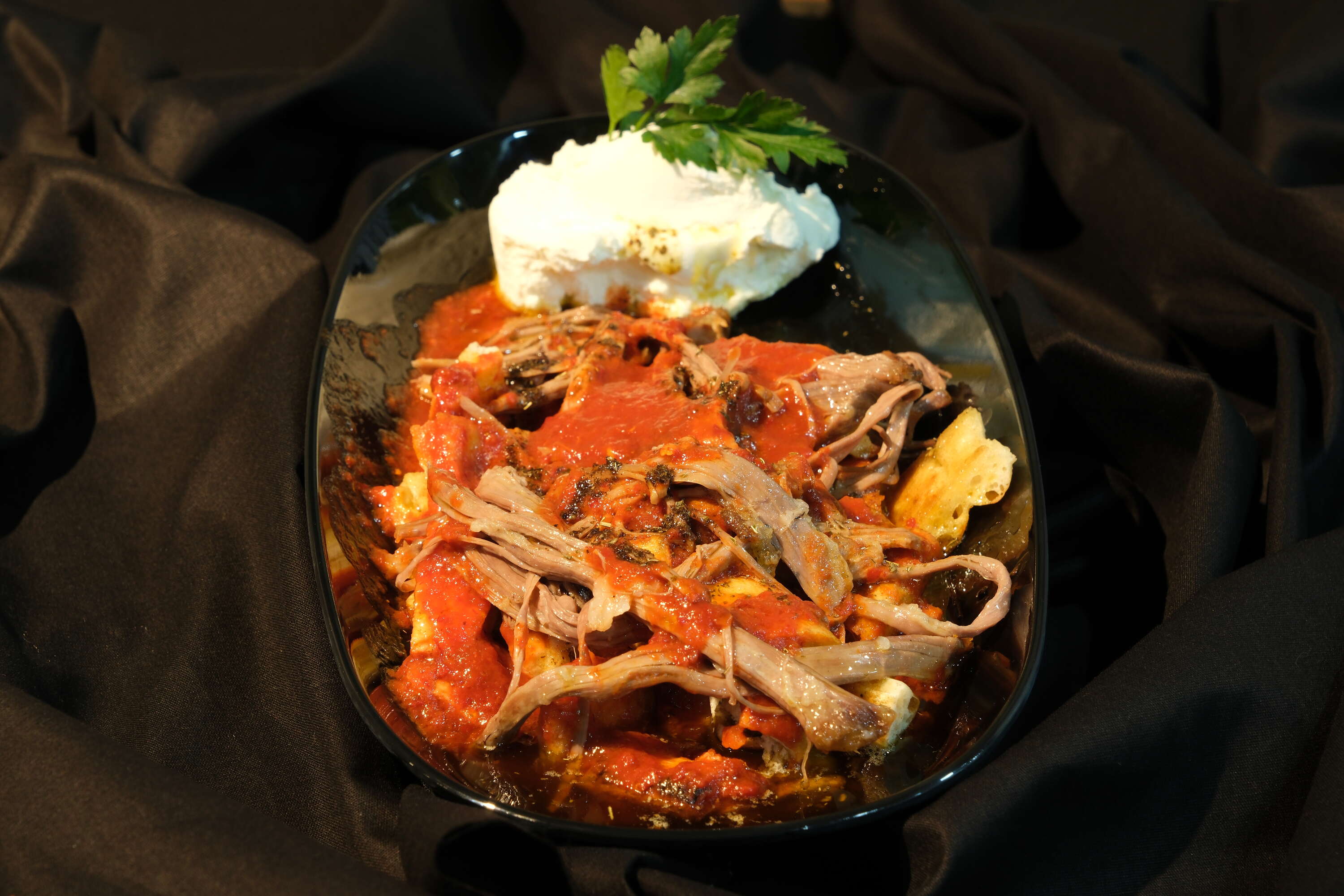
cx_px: 672
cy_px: 448
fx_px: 3658
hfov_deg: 20.8
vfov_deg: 14.0
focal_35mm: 98
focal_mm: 65.2
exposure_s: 1/4
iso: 500
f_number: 9
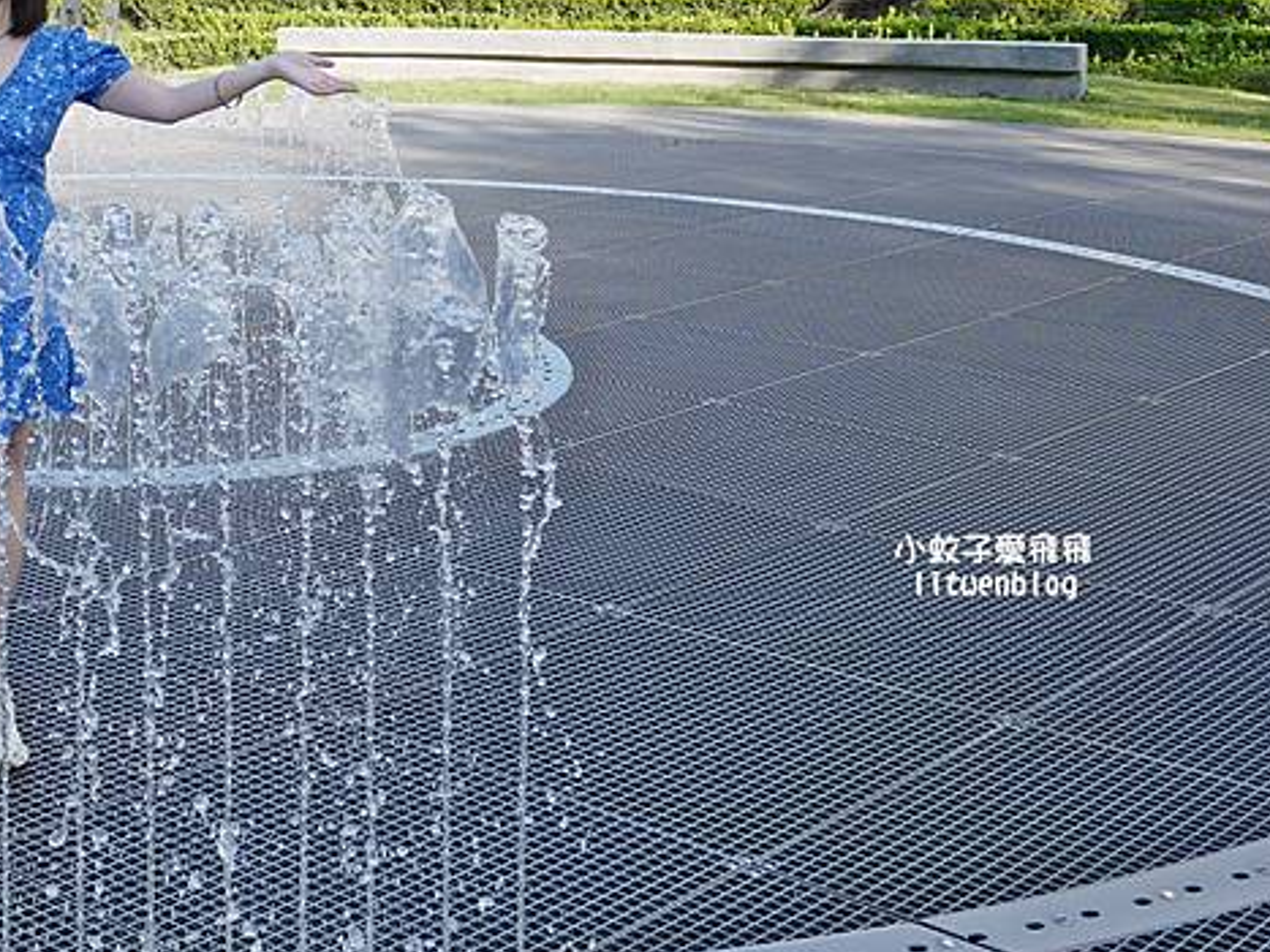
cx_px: 11
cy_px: 39
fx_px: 2201
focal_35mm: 60
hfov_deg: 30.1
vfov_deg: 23.5
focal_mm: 14
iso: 200
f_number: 3.5
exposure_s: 1/1000
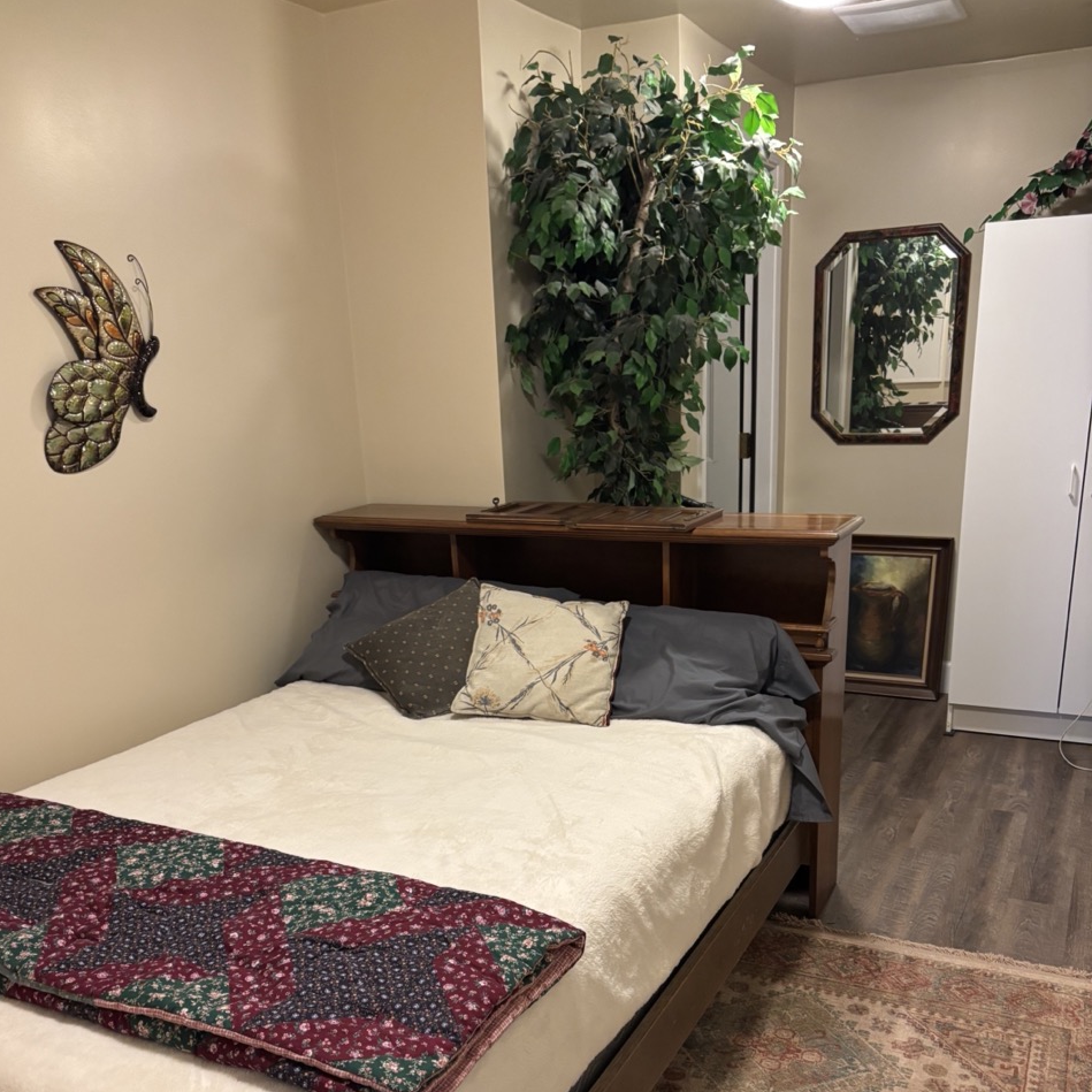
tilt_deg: -19.2
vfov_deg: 51.6
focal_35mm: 31
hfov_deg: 52.5
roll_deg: +1.0
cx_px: 541
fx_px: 1106
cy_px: 725
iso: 400
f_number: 1.6
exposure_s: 1/40
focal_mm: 5.96
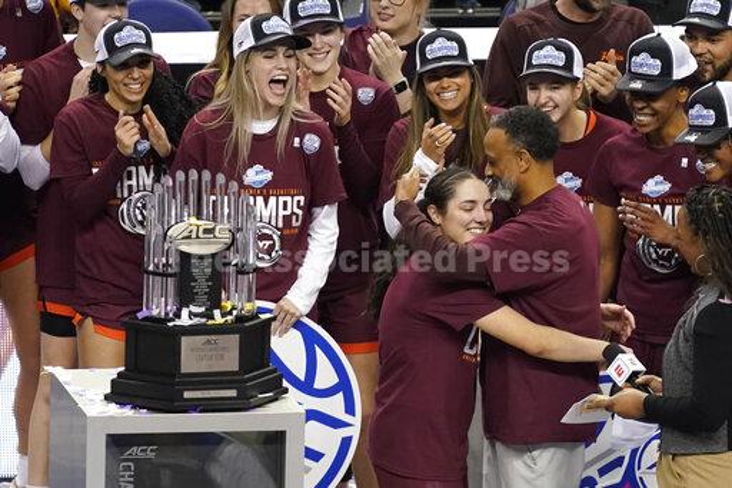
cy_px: 244
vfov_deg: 4.9
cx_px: 366
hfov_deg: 7.4
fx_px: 5691
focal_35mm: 280
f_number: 4
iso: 4000
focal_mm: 280
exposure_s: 1/800
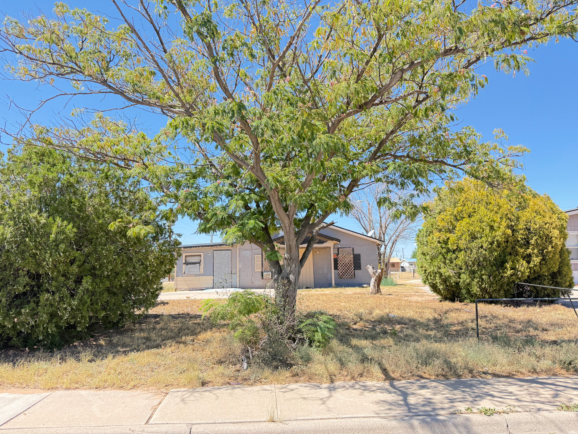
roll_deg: +0.5
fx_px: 401
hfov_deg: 71.6
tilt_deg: +8.0
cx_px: 289
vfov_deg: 56.8
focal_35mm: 24
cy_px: 217
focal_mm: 6.76
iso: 100
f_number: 1.78
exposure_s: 1/1005
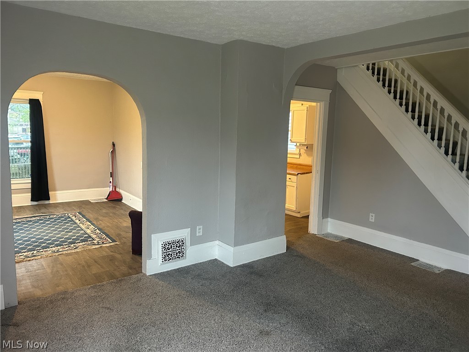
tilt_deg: -7.5
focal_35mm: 26
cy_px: 176
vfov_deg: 53.1
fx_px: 352
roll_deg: -0.7
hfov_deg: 67.3
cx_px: 234
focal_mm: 5.7
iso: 320
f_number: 1.5
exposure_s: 1/60
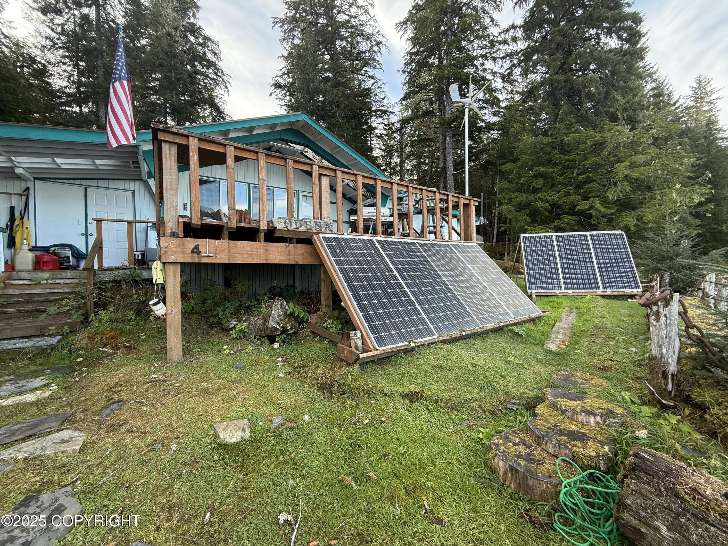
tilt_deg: +0.0
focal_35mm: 14
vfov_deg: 85.7
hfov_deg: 102.1
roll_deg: +0.0
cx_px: 364
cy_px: 273
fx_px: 294
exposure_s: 1/99
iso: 50
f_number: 2.2
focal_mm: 2.22
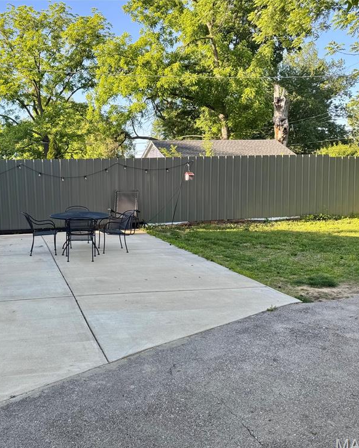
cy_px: 229
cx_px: 89
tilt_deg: -7.0
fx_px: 425
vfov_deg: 55.7
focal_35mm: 32
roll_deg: +0.9
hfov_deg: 44.3
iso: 80
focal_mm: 6.76
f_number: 1.78
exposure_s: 1/464
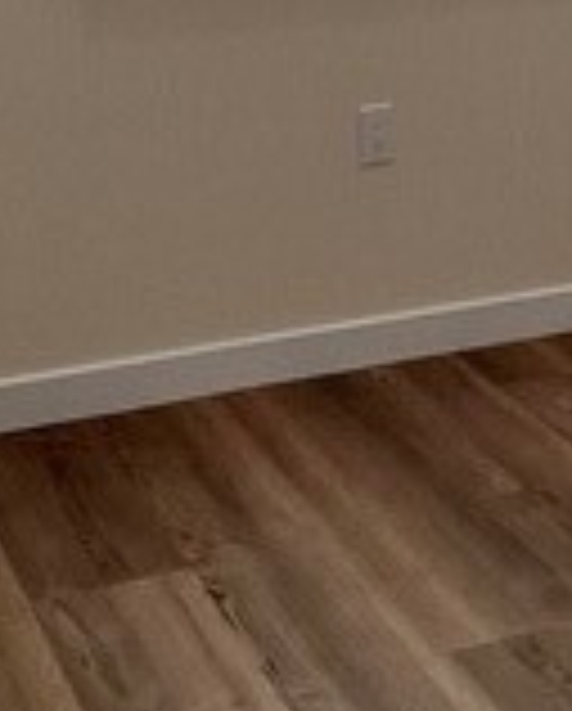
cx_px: 540
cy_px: -158
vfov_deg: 21.5
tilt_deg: -3.7
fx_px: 1730
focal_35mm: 82
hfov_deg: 18.4
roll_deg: -0.9
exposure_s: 1/156
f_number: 1.8
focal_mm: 1.57
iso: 32
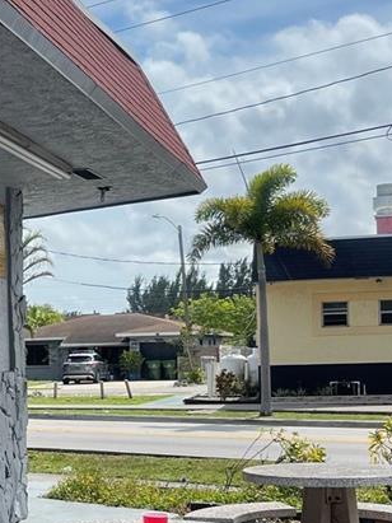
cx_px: -27
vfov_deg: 25.5
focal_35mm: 76
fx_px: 1148
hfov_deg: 18.7
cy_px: 356
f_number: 1.6
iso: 32
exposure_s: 1/4202
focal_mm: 5.1
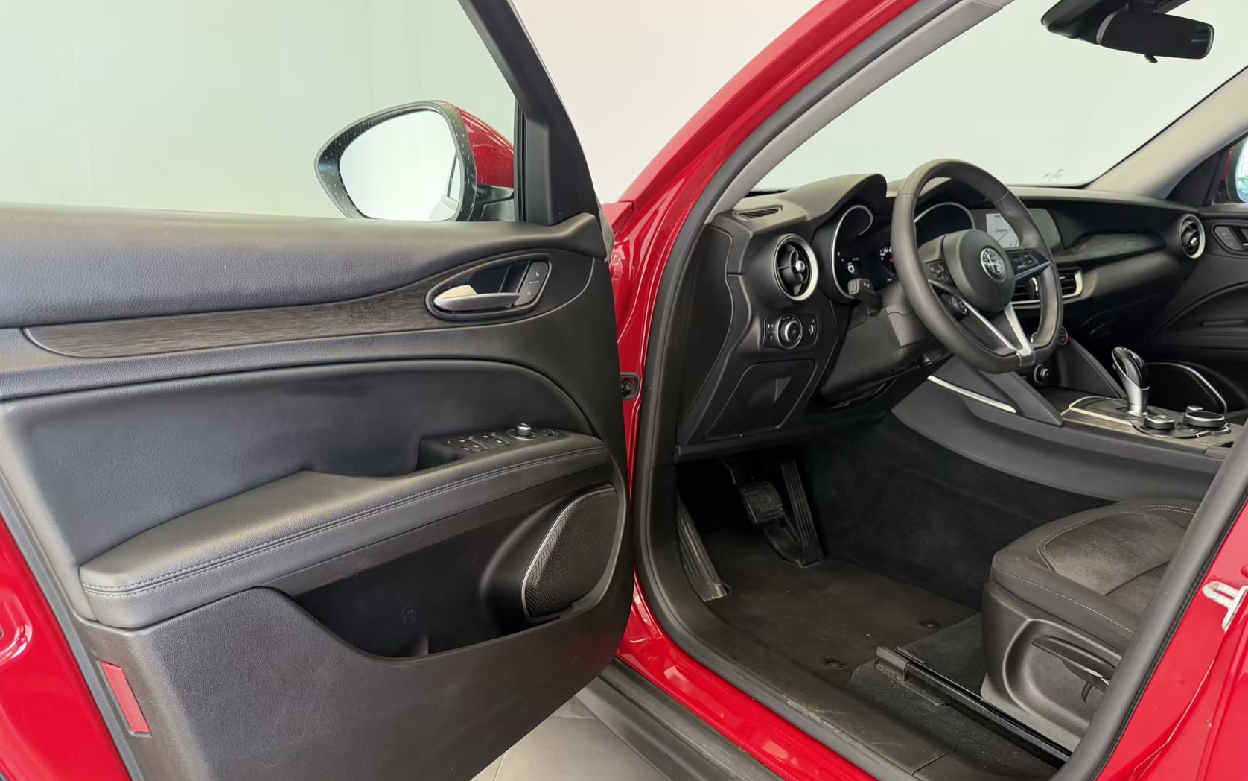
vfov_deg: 47.6
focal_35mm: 26
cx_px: 611
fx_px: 884
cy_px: 404
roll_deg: +0.1
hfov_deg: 70.4
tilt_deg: -14.4
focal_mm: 6.76
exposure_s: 1/123
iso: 200
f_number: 1.78
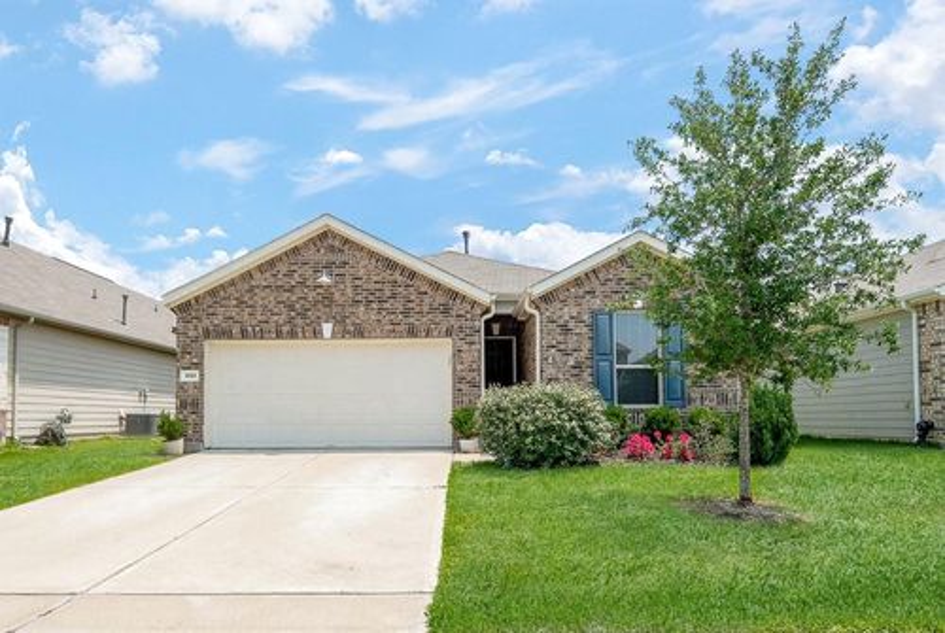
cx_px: 472
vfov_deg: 90.2
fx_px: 315
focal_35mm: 12
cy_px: 316
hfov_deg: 112.5
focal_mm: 12
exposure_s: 1/800
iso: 100
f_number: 5
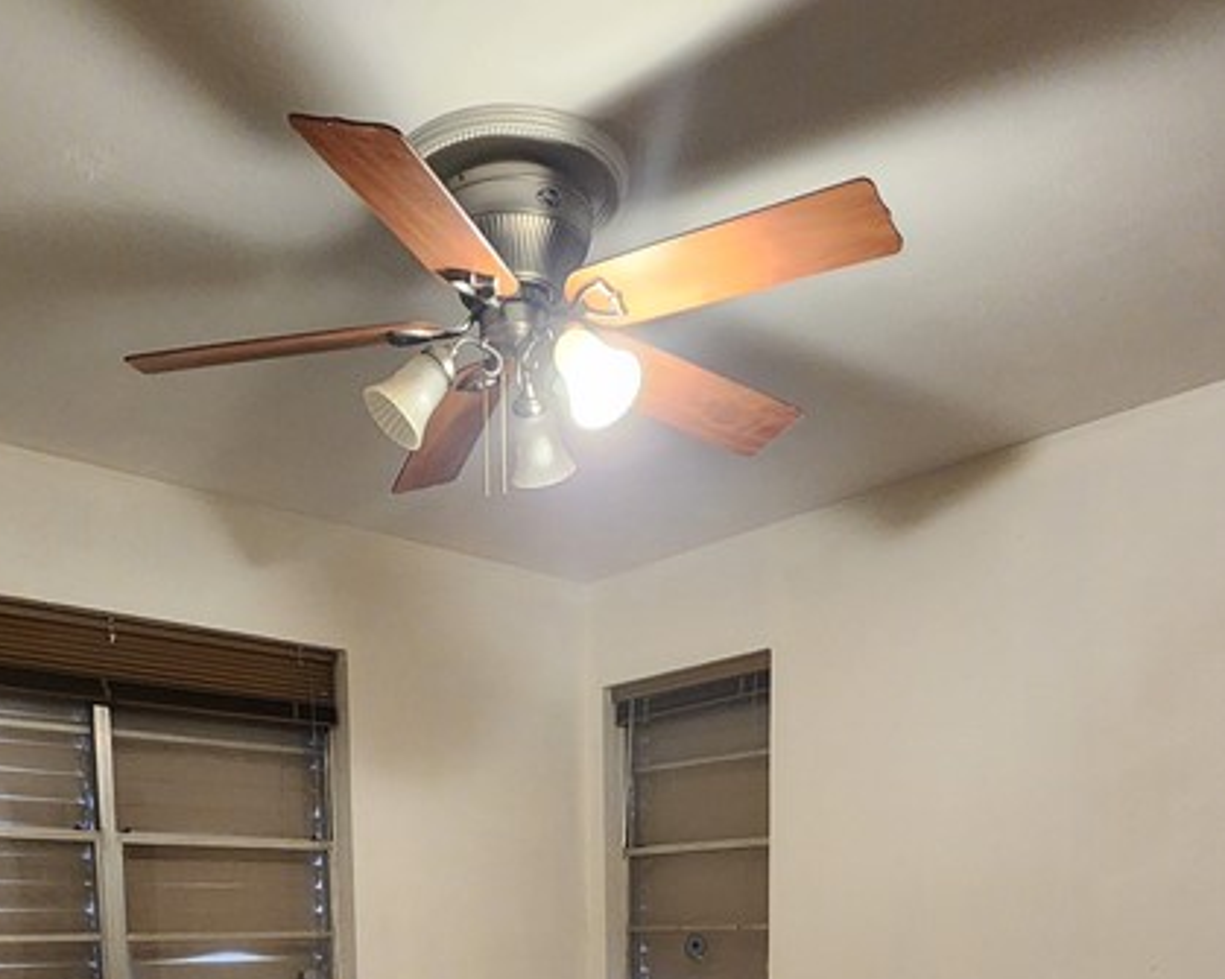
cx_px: 515
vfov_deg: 38.9
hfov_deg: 56.9
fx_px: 1124
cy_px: 1073
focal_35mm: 31
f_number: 2.2
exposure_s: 1/30
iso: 640
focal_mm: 2.2
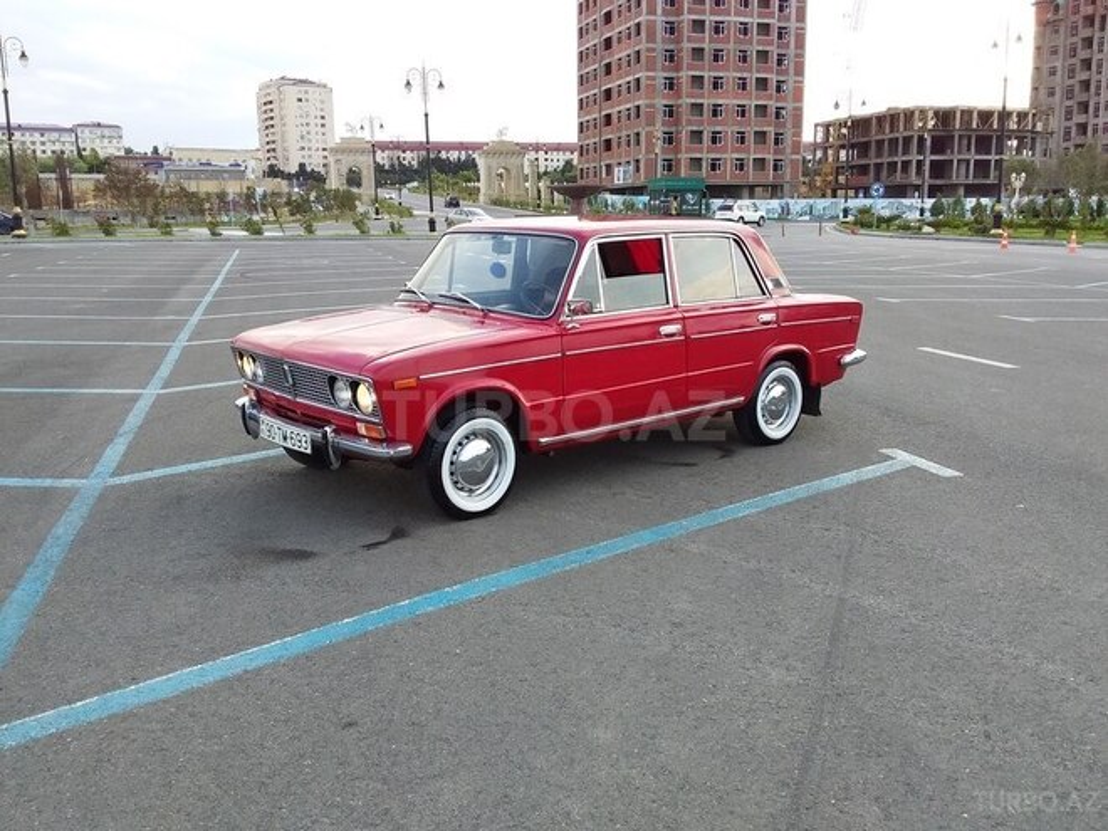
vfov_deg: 45.4
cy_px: 416
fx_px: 992
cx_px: 554
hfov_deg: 58.4
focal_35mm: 31
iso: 40
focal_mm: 3.3
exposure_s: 1/188
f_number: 2.2
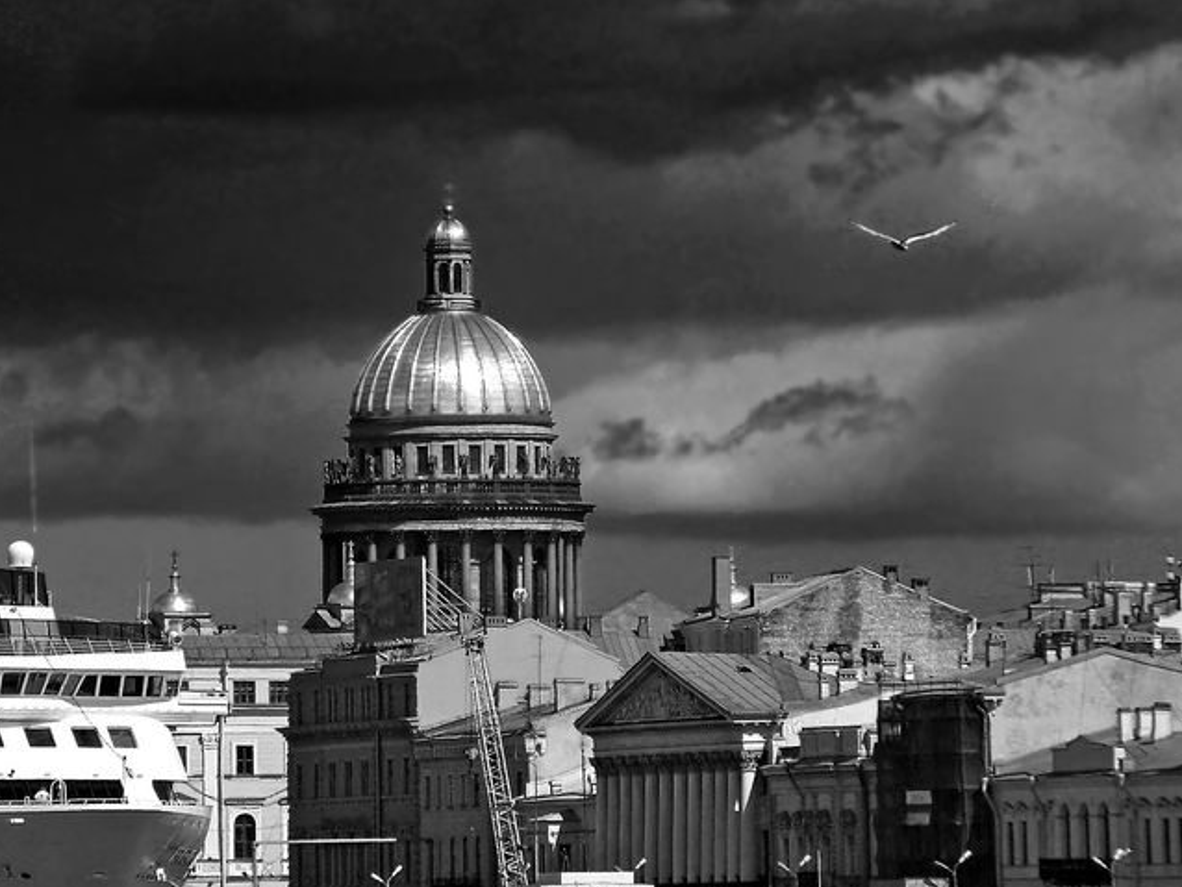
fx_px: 13971
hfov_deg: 4.8
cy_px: 444
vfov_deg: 3.6
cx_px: 378
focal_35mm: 409
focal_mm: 48
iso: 50
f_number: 4.8
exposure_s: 1/800
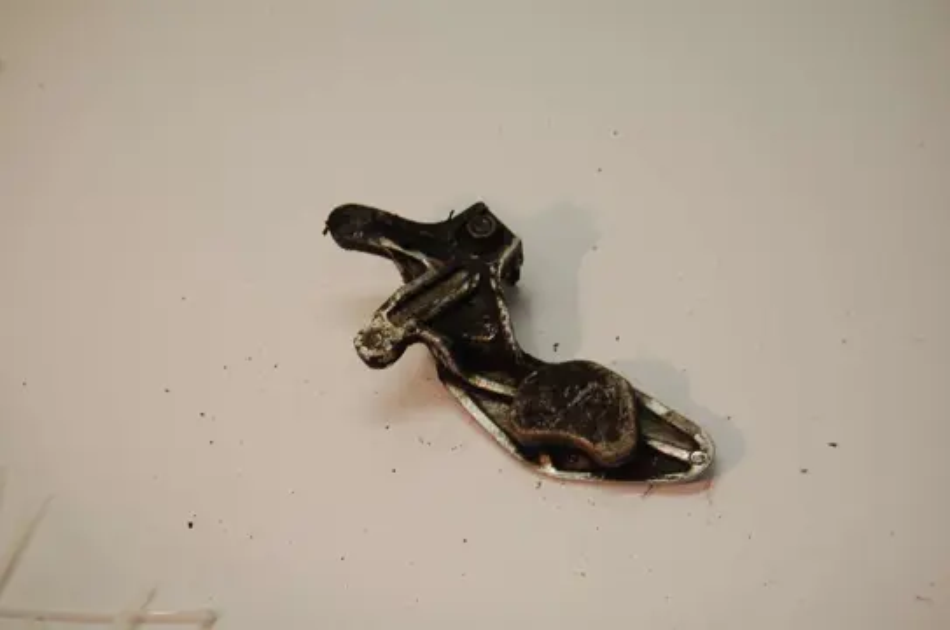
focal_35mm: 57
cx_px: 475
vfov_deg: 23.7
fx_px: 1501
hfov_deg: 35.1
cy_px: 315
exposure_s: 1/100
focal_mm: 38
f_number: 5
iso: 400
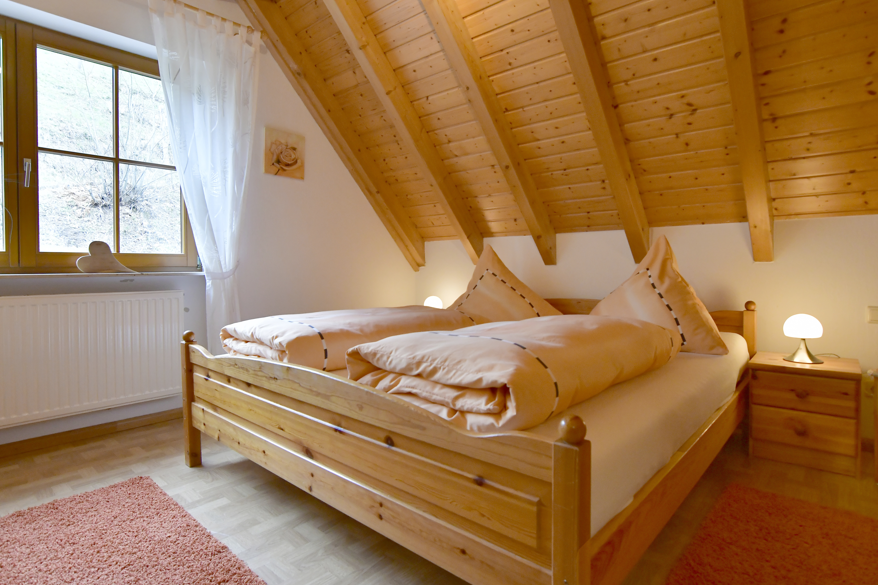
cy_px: 284
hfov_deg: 86.9
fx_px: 463
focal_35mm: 19
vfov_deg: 64.5
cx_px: 432
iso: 1250
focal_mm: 12
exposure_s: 1/100
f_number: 4
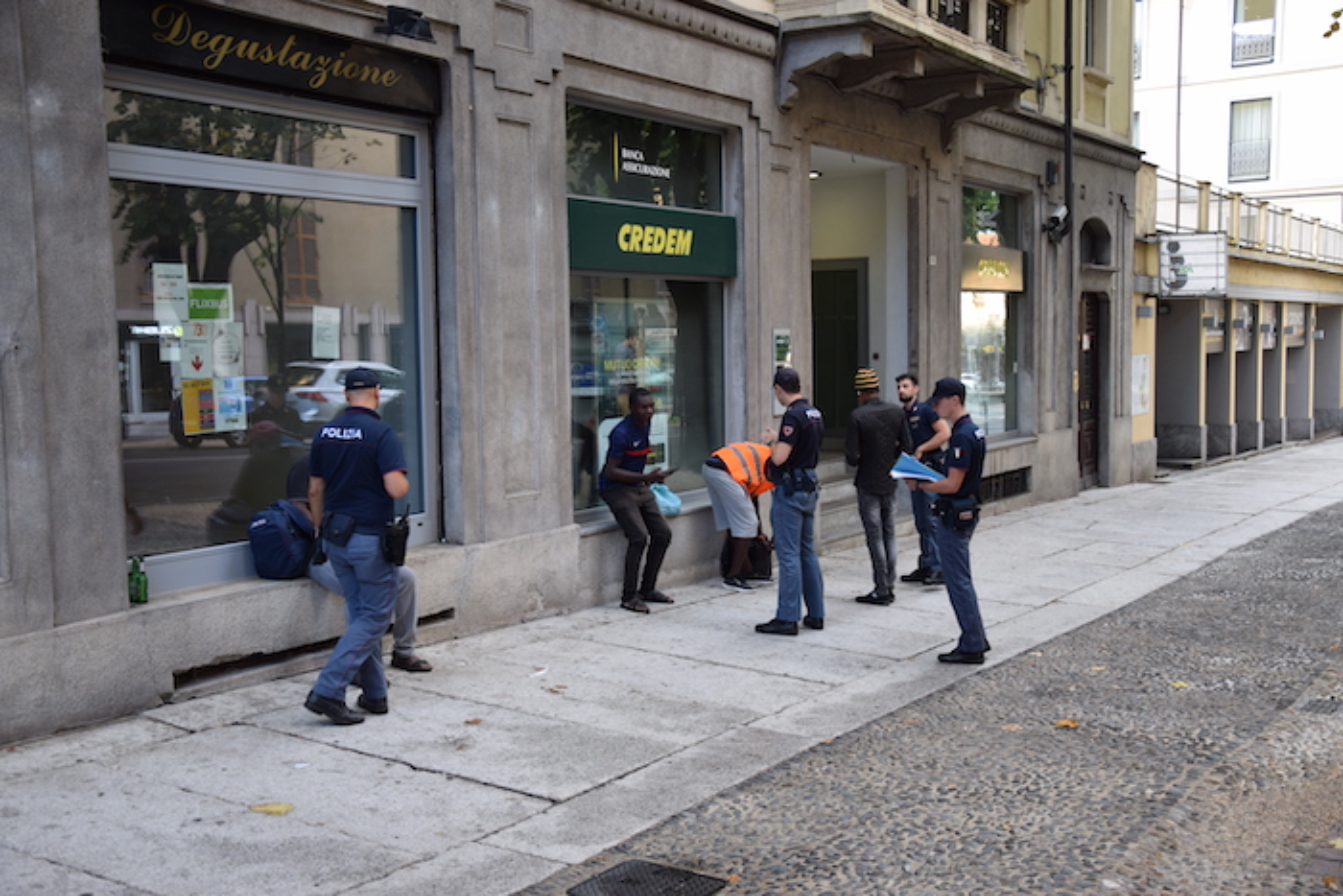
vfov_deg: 35.5
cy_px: 448
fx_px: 1399
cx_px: 672
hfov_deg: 51.3
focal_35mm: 38
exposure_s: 1/60
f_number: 4
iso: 400
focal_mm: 25
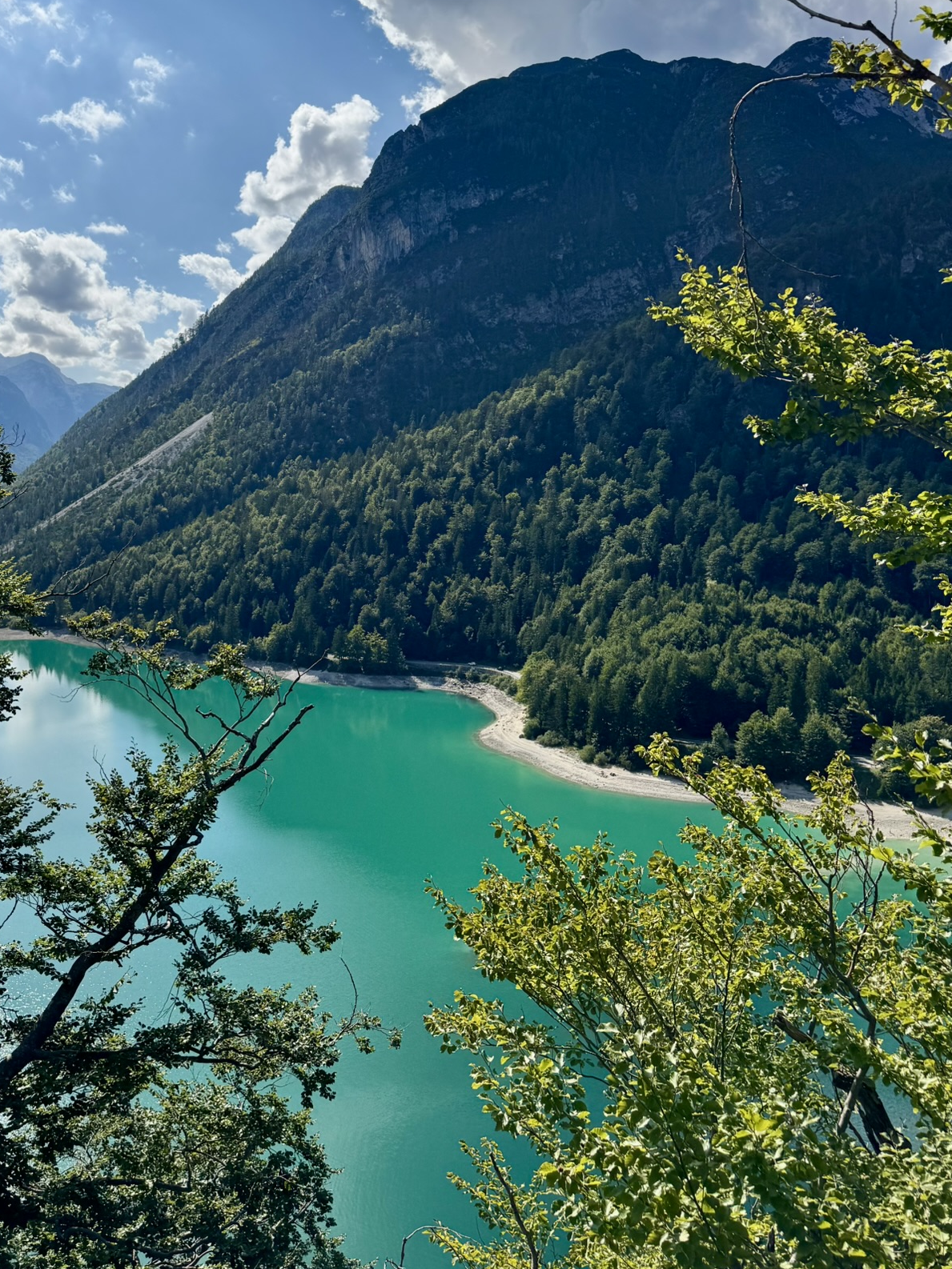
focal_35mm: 31
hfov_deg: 45.0
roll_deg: +0.1
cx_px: 350
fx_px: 1137
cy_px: 490
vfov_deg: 57.8
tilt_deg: -0.2
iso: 80
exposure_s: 1/9009
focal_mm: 6.76
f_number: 1.78
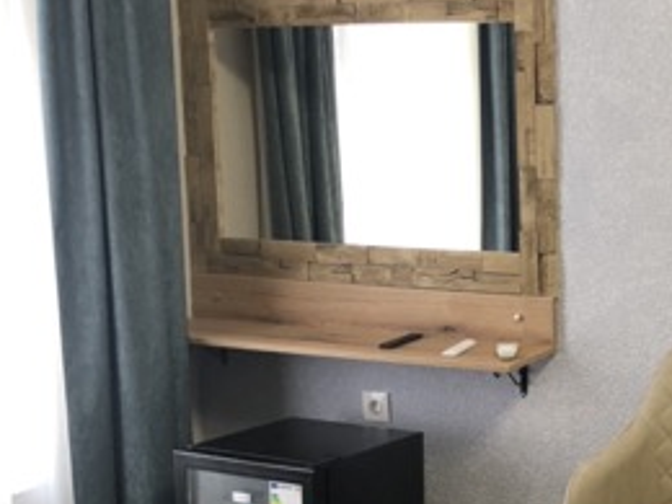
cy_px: 326
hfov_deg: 26.5
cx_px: 693
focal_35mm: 69
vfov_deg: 21.2
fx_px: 1339
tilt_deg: -8.8
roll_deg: +0.1
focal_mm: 4
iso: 40
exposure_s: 1/20
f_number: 1.8
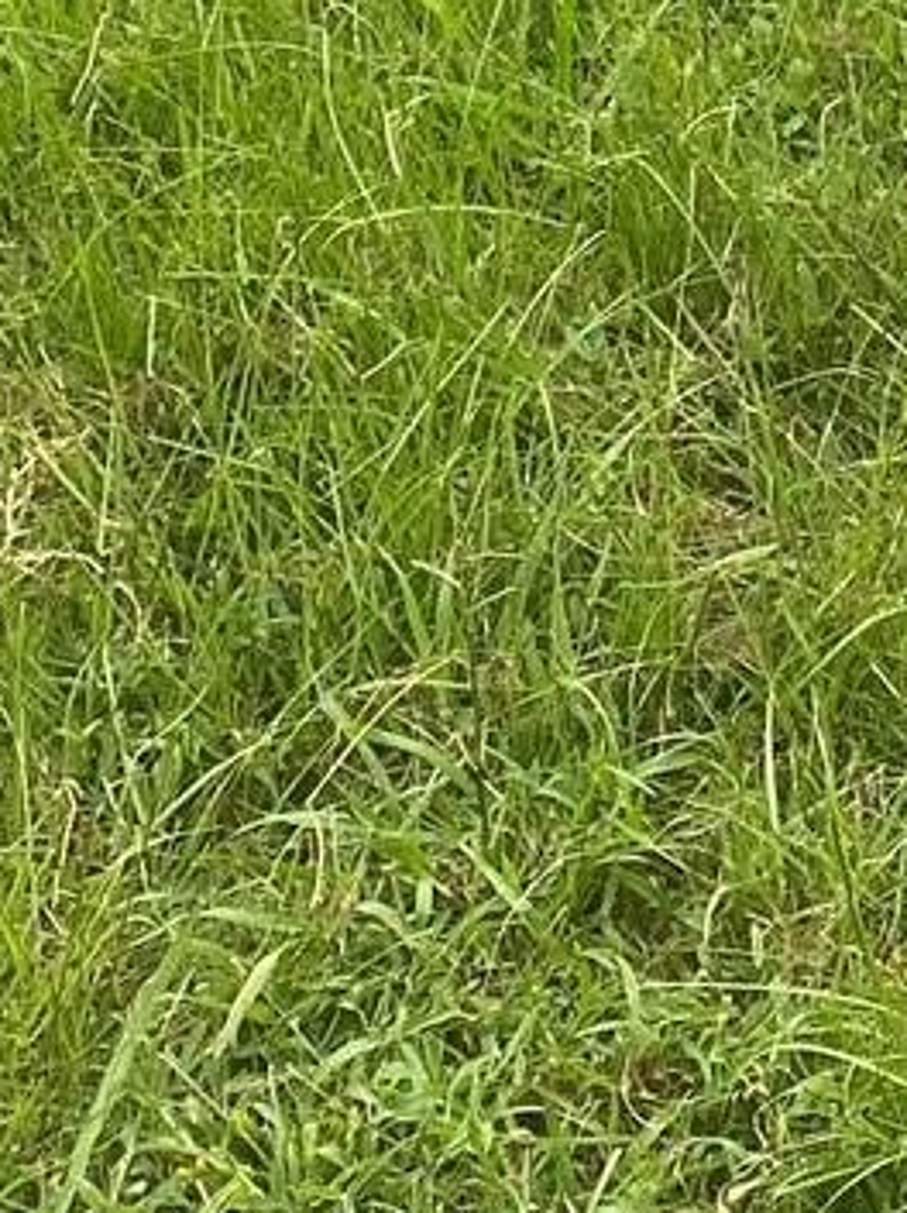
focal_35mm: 151
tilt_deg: -18.6
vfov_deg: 12.3
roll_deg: +1.1
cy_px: -718
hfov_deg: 9.2
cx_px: 1828
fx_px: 5285
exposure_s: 1/375
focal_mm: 4.25
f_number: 1.8
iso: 32
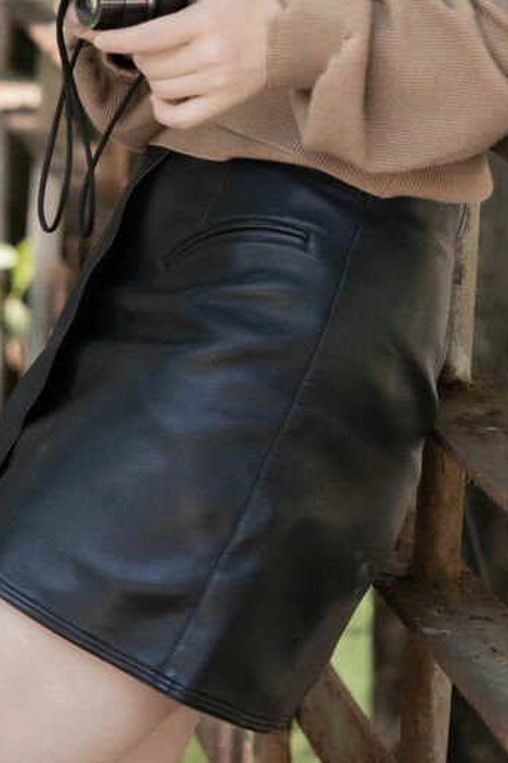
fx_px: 4532
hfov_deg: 6.4
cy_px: -208
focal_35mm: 214
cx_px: 382
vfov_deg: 9.5
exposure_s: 1/60
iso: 100
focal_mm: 70
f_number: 2.8
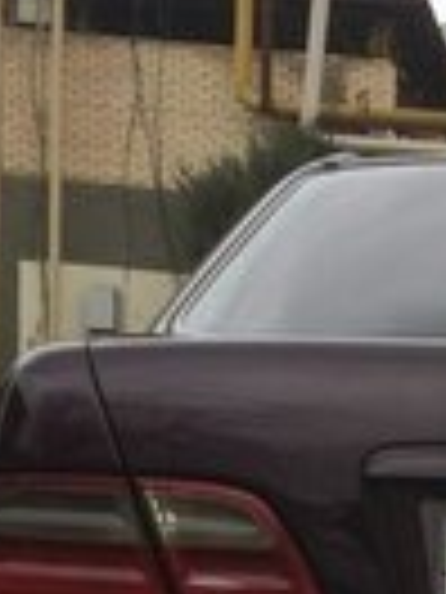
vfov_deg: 17.2
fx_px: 1873
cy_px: 711
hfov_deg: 12.8
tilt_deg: -11.0
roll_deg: -3.7
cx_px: 694
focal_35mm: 109
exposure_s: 1/402
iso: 32
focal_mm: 4.15
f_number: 2.2
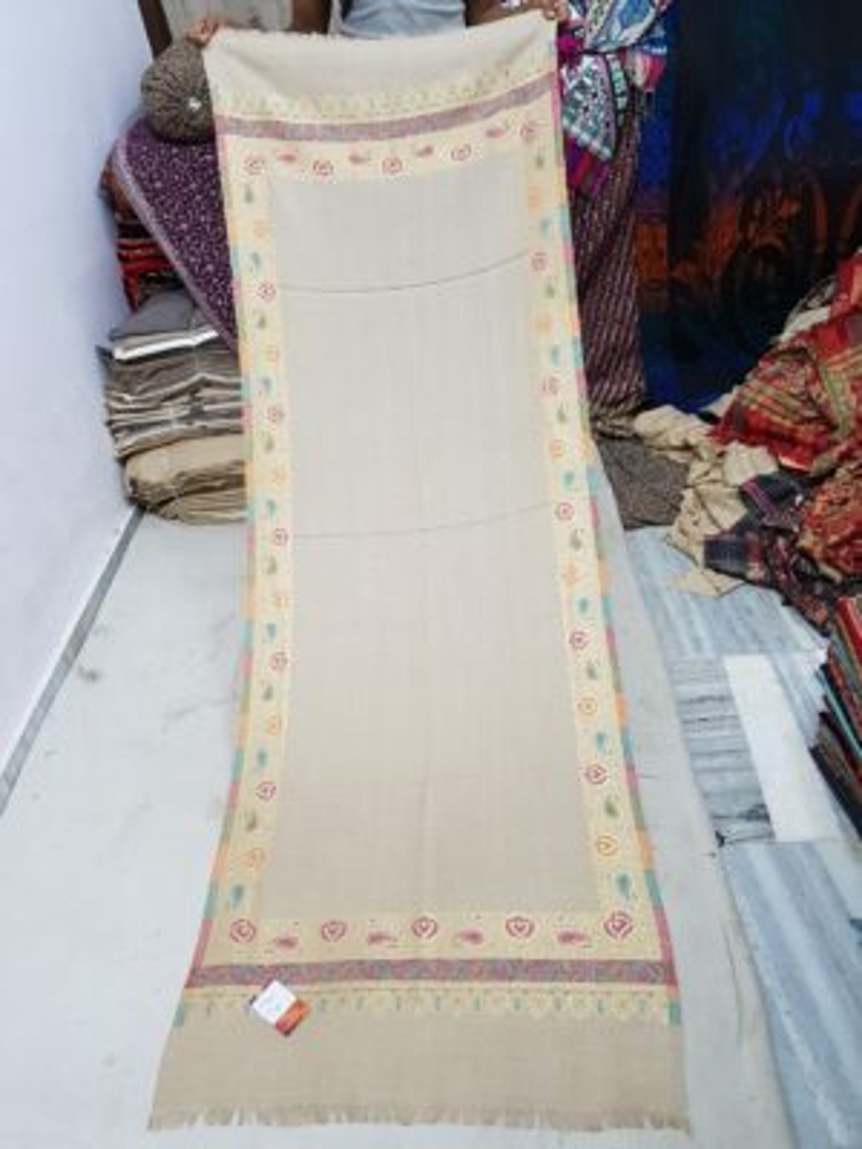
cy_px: 574
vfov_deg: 67.3
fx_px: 863
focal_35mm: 26
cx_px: 431
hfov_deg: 53.1
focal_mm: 4.2
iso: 160
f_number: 1.7
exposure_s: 1/25
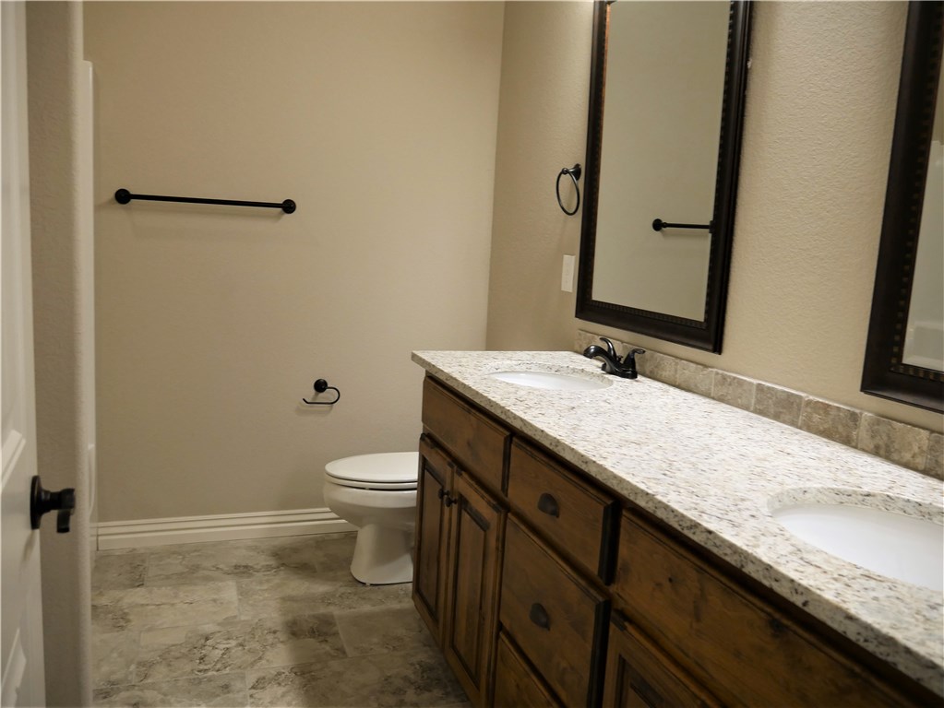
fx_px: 764
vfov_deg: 49.8
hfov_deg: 63.4
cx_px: 472
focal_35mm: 28
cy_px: 354
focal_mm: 14
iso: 400
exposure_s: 1/60
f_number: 3.5
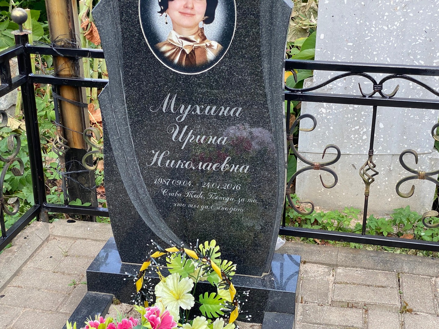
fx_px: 659
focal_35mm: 52
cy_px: 164
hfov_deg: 36.8
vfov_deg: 28.0
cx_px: 220
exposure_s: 1/141
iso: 20
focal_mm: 6
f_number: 2
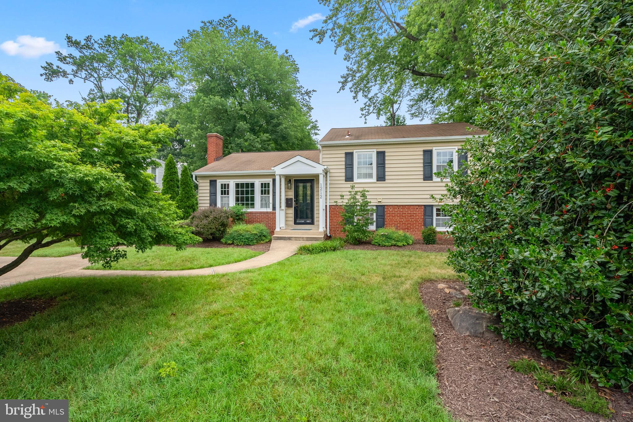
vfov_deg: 73.8
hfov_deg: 96.7
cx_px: 316
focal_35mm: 16
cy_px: 211
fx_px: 281
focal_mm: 16
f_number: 8
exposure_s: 1/500
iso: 800
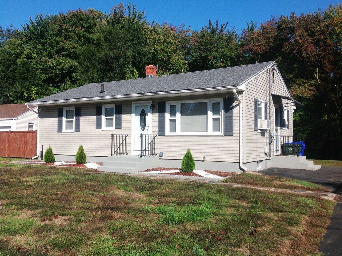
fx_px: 345
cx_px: 171
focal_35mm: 35
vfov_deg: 40.6
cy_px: 128
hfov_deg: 52.7
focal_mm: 4.28
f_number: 2.4
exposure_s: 1/2519
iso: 50
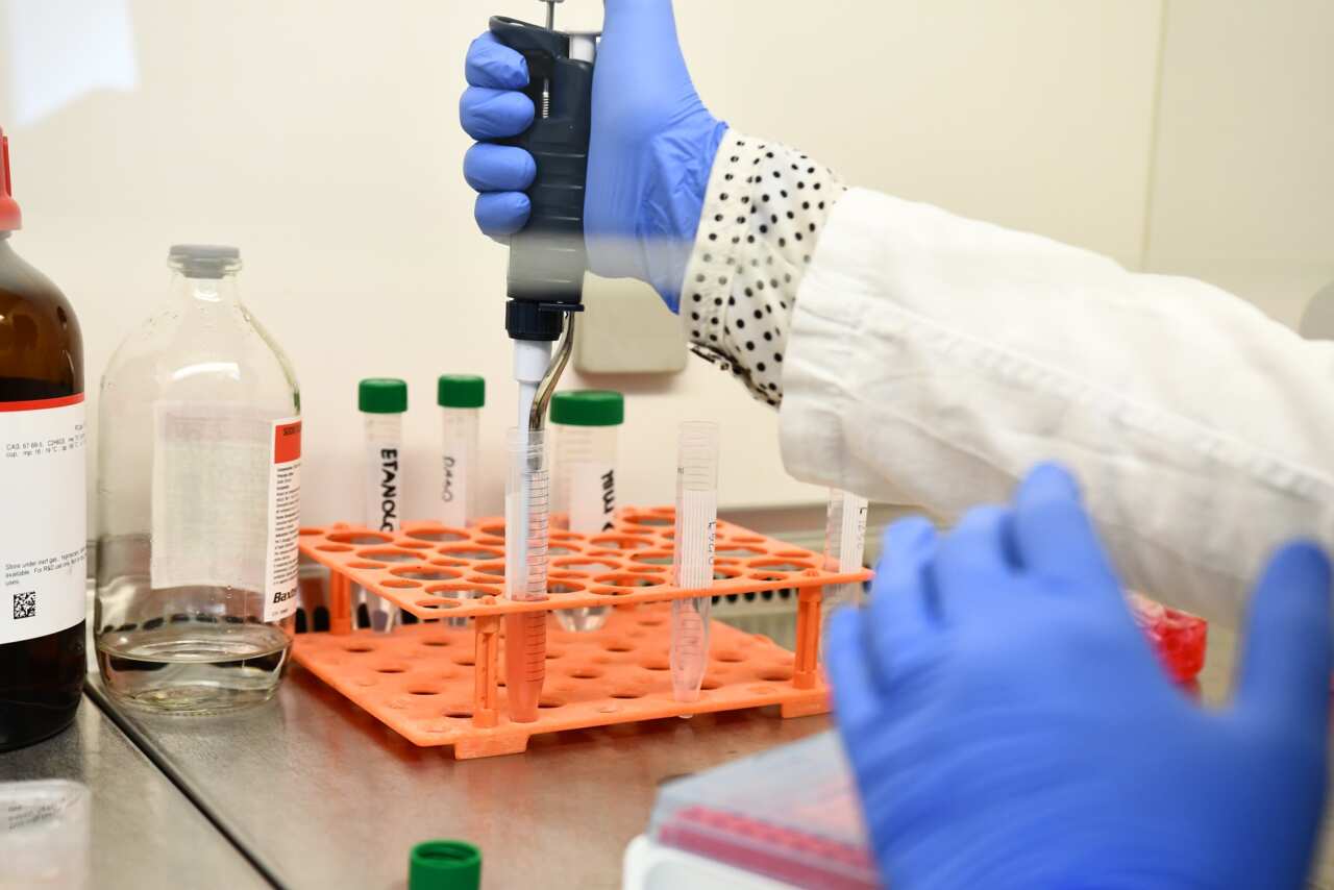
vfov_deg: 25.8
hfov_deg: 37.8
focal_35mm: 52
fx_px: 1946
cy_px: 445
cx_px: 667
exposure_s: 1/400
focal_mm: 35
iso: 1250
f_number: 2.8
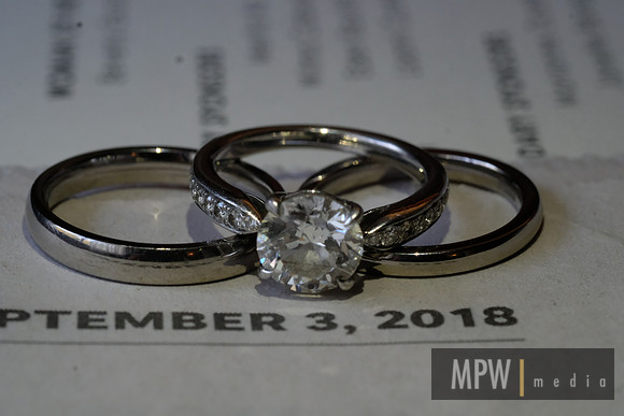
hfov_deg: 22.6
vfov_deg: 15.2
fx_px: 1560
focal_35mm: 90
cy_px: 208
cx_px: 312
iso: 4000
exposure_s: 1/160
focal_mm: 60
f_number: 11
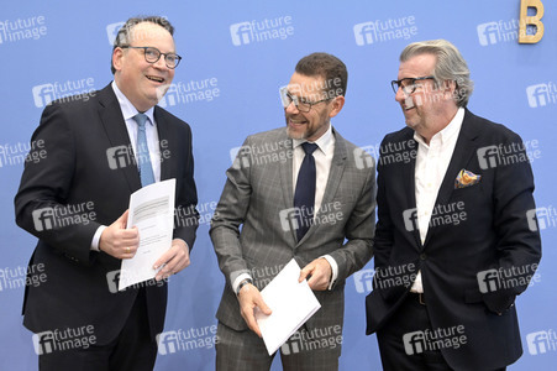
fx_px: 696
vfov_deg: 29.8
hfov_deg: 43.6
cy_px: 186
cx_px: 278
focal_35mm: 45
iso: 3200
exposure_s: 1/320
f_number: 5
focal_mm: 45
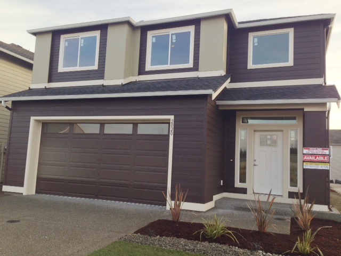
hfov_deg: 55.4
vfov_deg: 42.9
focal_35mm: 33
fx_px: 325
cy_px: 128
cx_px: 170
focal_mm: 4.12
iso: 80
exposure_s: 1/120
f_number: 2.4
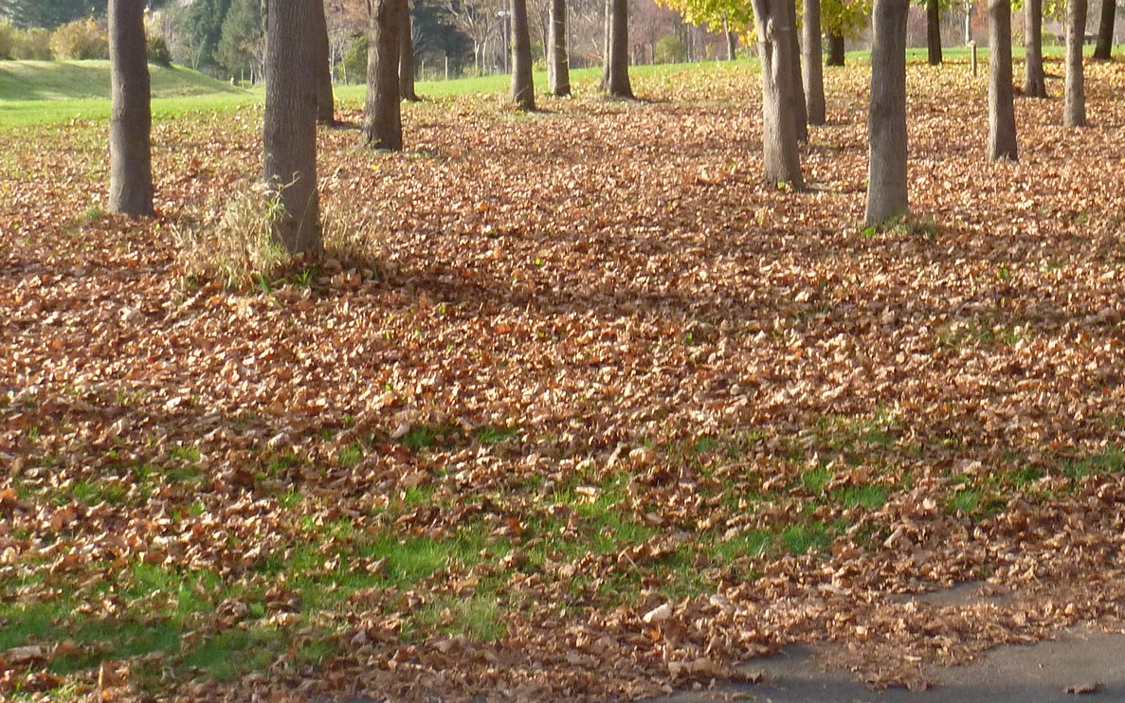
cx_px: 899
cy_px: 204
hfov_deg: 31.2
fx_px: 1962
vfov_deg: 20.2
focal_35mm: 64
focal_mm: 6.3
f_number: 4.5
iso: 200
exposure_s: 1/250
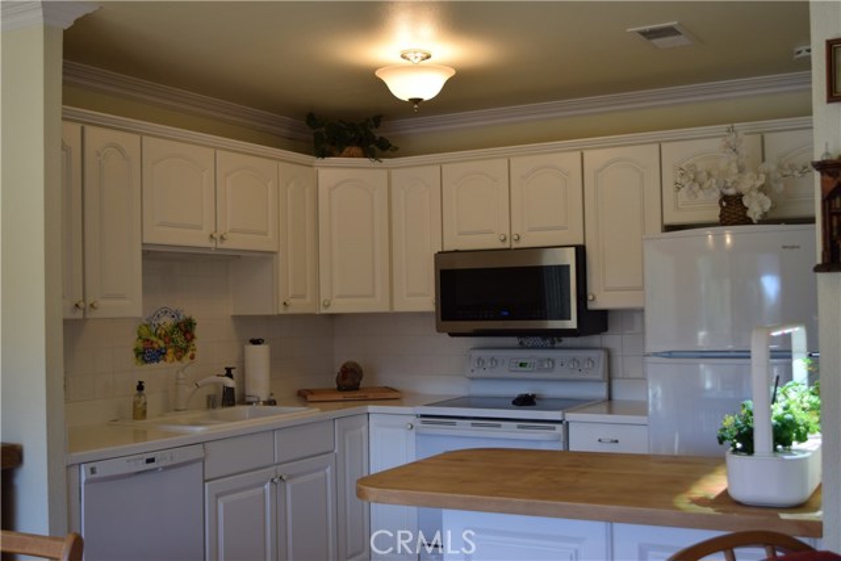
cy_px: 280
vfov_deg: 30.9
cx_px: 420
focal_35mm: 44
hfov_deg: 45.0
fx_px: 1016
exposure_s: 1/100
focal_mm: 29
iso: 400
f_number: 5
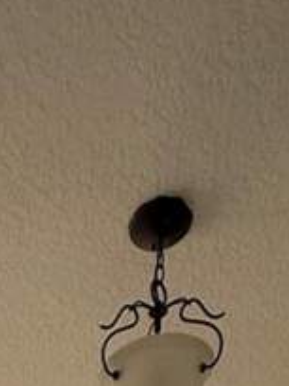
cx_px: -68
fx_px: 813
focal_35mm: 73
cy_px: 965
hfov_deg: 18.9
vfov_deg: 14.4
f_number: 2.2
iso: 64
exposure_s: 1/129
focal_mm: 2.22
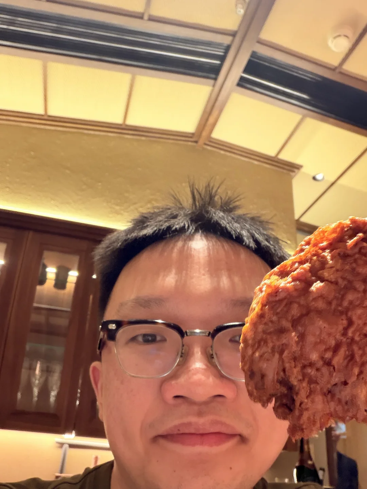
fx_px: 424
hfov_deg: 46.8
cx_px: 184
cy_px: 244
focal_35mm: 30
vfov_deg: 60.0
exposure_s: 1/30
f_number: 1.9
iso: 400
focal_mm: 2.71
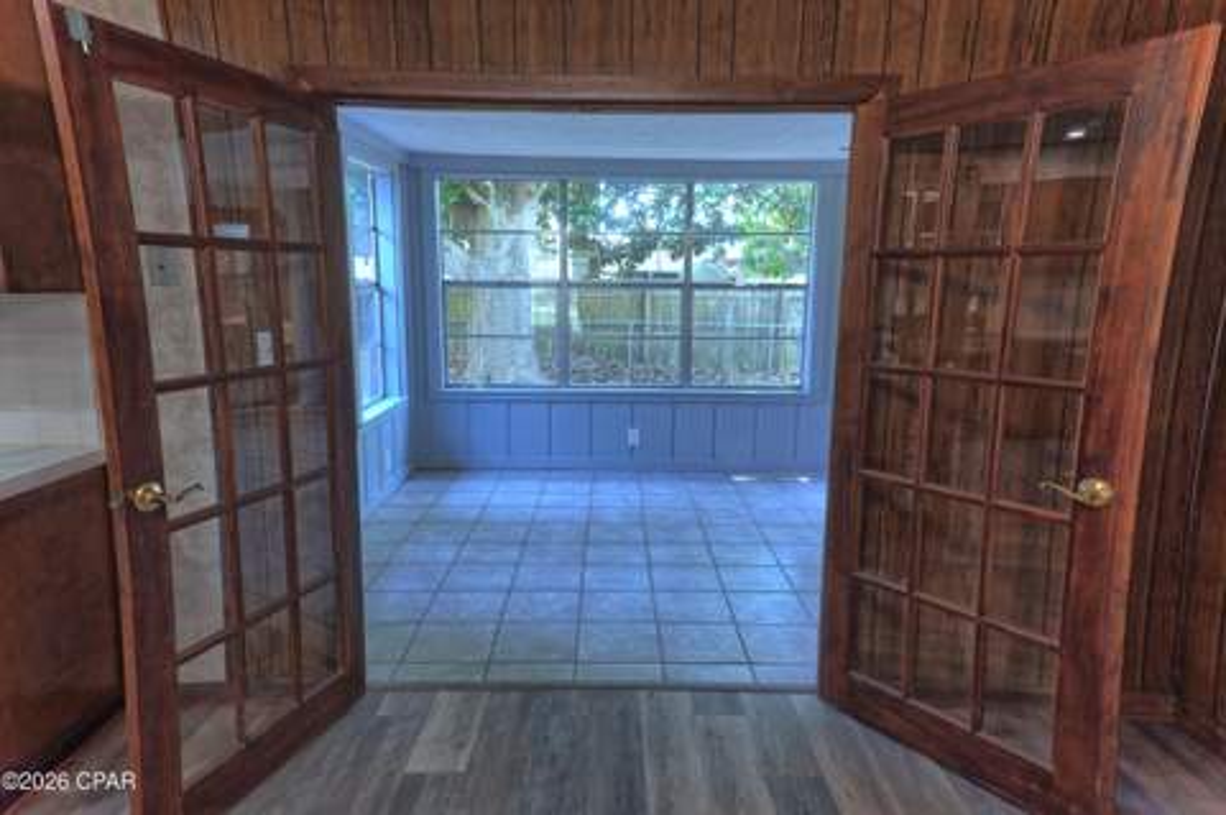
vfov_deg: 53.0
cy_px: 408
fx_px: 816
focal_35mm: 24
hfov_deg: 73.8
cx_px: 613
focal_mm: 16
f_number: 10
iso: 100
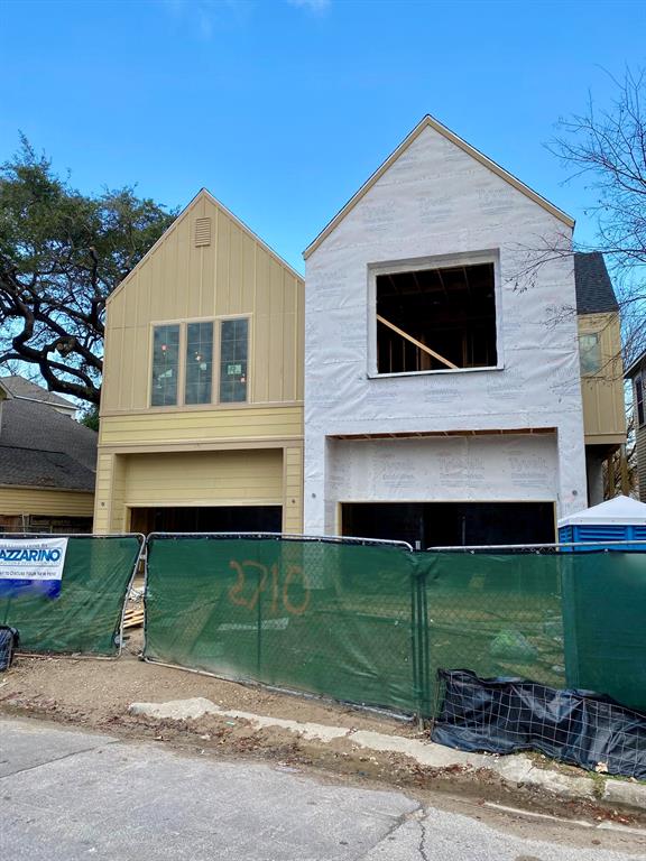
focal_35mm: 26
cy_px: 430
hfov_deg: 53.1
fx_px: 647
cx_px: 323
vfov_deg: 67.3
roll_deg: -0.7
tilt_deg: +8.9
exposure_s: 1/585
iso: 32
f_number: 1.8
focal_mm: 4.25
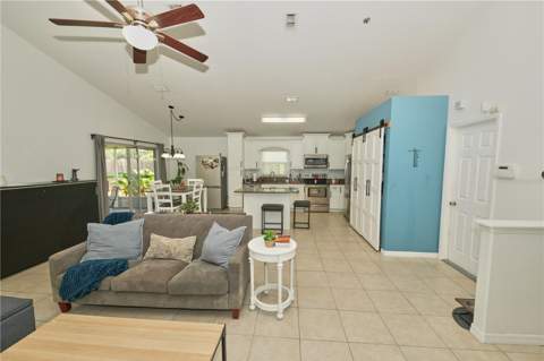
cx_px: 272
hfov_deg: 104.3
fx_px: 211
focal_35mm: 14
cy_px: 180
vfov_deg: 81.1
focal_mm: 14
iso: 400
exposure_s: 1/200
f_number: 4
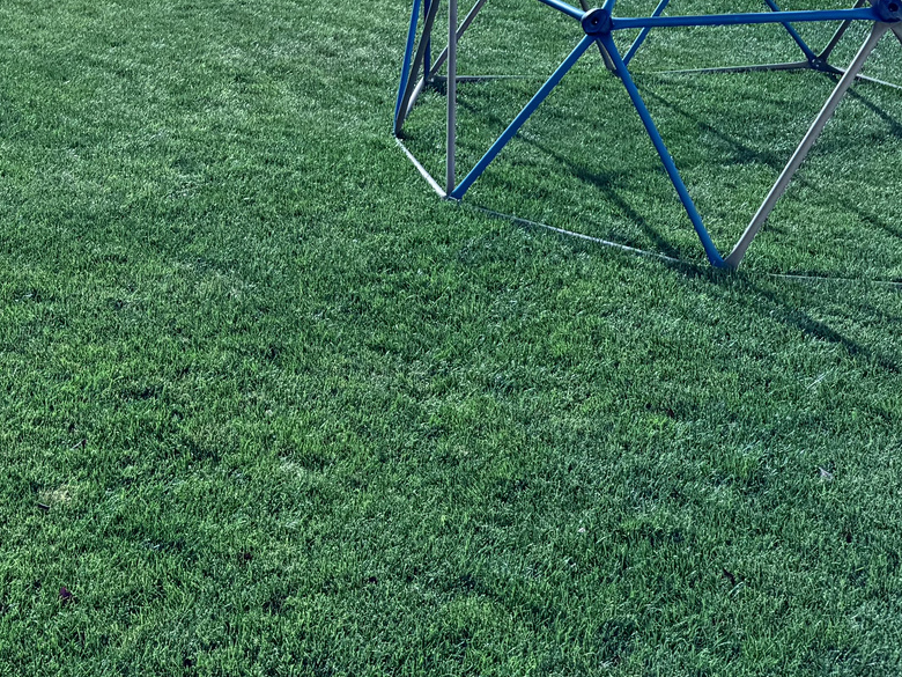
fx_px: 1642
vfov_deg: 21.2
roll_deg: +0.2
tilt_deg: -4.1
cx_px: 24
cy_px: -199
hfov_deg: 29.0
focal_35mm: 63
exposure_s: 1/5348
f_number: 1.78
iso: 80
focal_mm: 6.76
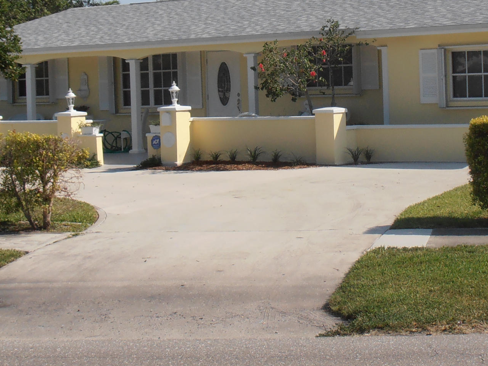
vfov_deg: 16.0
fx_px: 1297
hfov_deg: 21.3
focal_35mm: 92
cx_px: 307
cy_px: 101
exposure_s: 1/1250
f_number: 4.2
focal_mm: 7.87
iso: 80
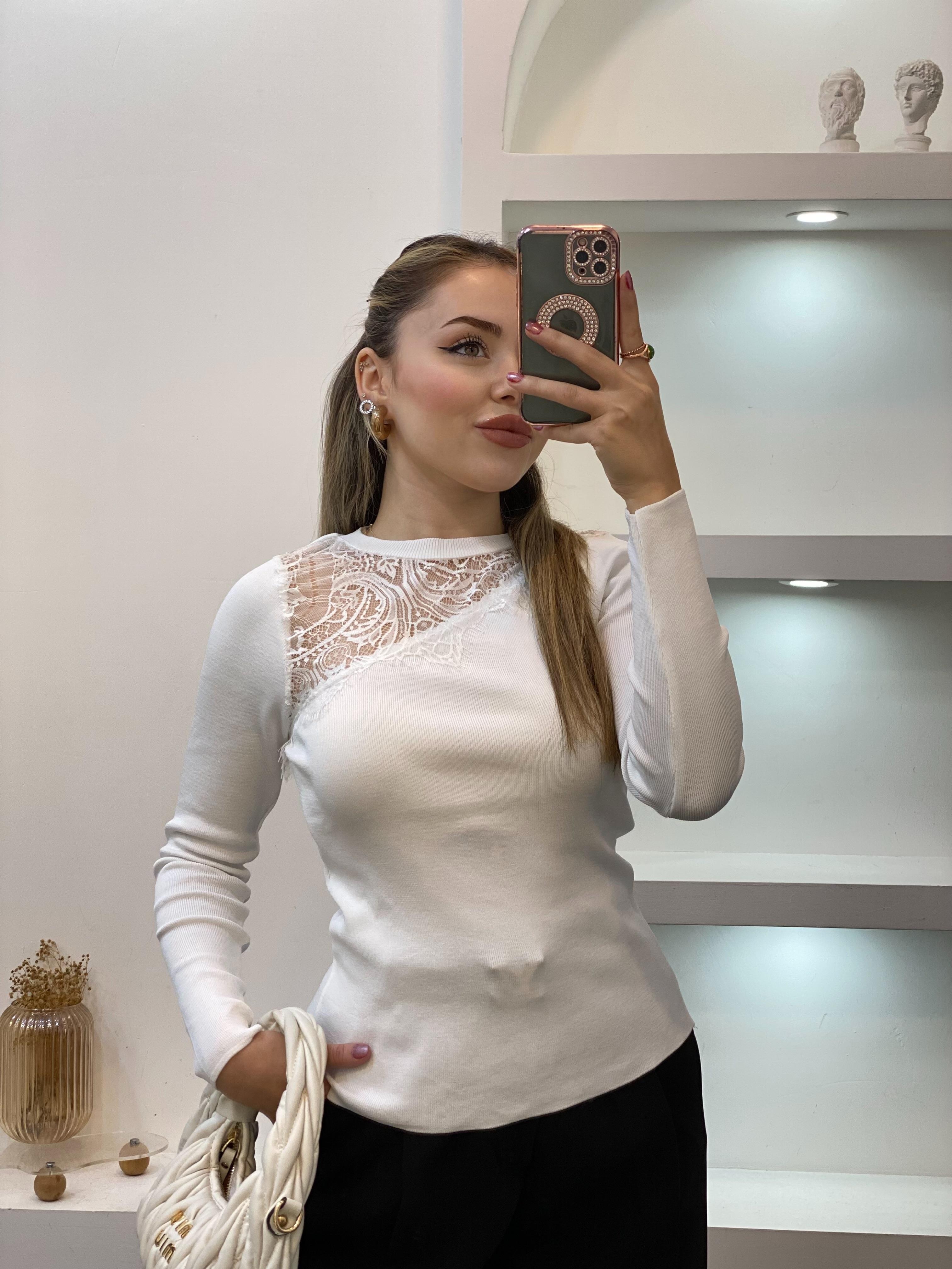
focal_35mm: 52
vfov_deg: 36.8
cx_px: 476
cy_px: 634
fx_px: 1907
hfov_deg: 28.0
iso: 64
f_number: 2
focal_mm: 6
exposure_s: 1/100
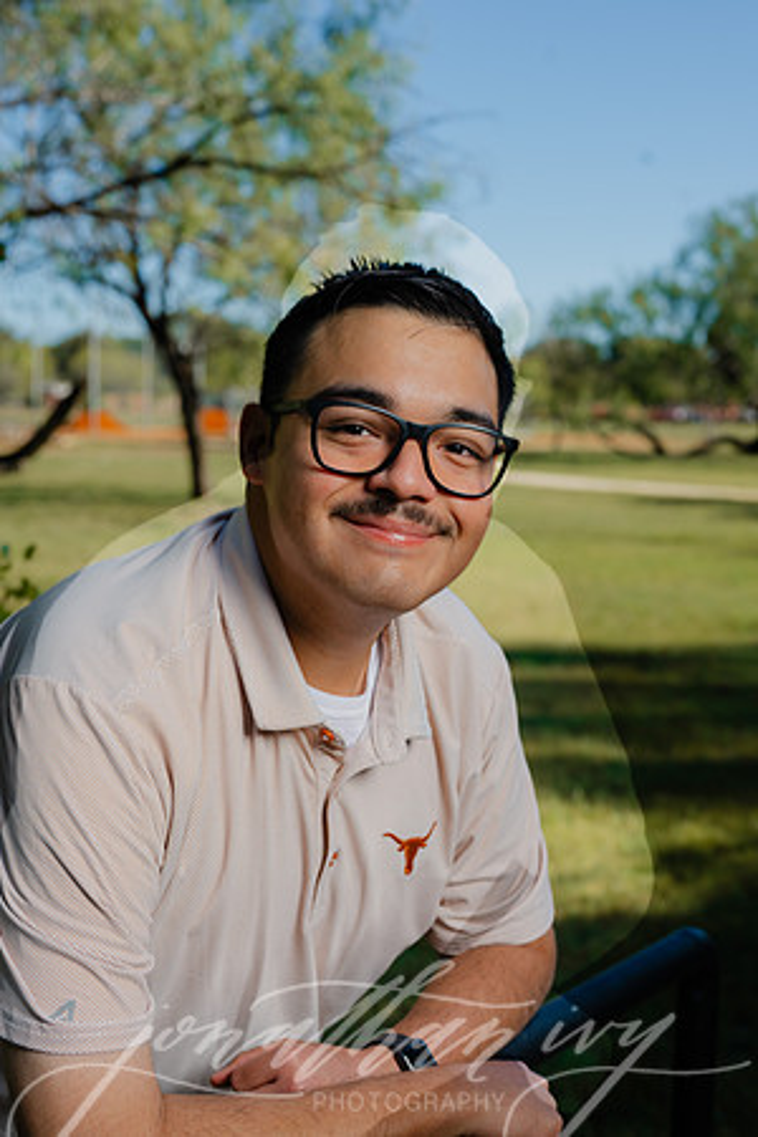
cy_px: 568
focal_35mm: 50
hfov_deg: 27.0
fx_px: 1579
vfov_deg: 39.6
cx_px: 379
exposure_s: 1/200
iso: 64
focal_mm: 50
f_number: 5.6
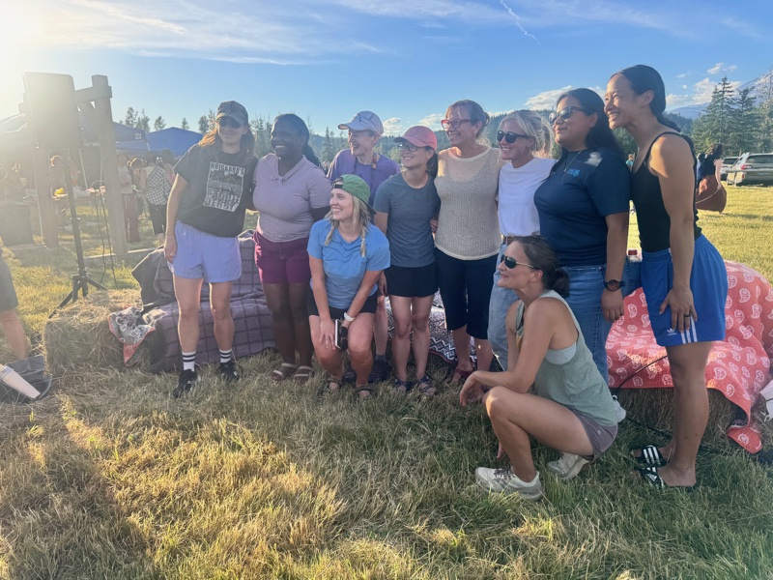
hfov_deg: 71.6
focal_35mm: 24
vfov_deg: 56.8
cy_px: 290
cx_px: 386
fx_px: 536
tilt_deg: -14.0
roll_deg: +1.9
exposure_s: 1/1456
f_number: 1.78
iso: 80
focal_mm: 6.76
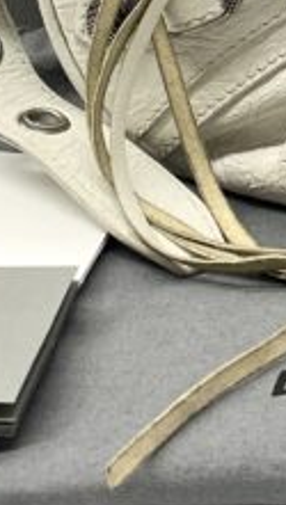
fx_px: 1759
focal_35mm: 131
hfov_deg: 8.8
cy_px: -356
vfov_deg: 14.7
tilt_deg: -6.2
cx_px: 554
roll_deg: -0.4
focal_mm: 4.25
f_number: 1.8
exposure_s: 1/100
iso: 40
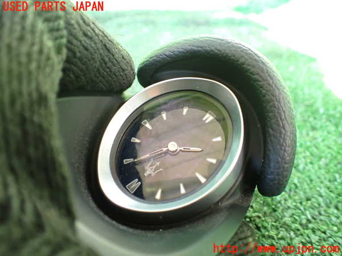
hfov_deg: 60.0
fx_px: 296
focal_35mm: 30
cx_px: 171
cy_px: 128
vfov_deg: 46.8
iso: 800
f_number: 2.3
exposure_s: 1/125
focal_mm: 5.4
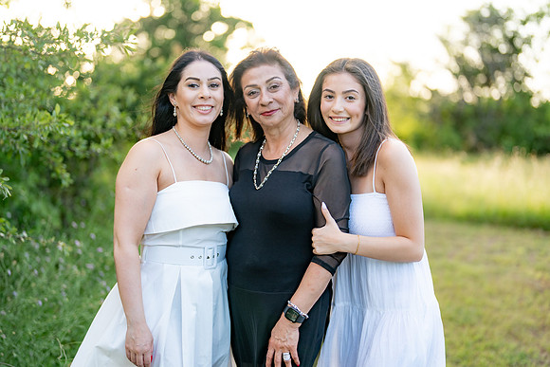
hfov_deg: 39.6
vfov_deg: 27.0
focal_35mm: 50
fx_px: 764
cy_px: 184
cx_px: 275
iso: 100
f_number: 1.2
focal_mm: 50
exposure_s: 1/1250
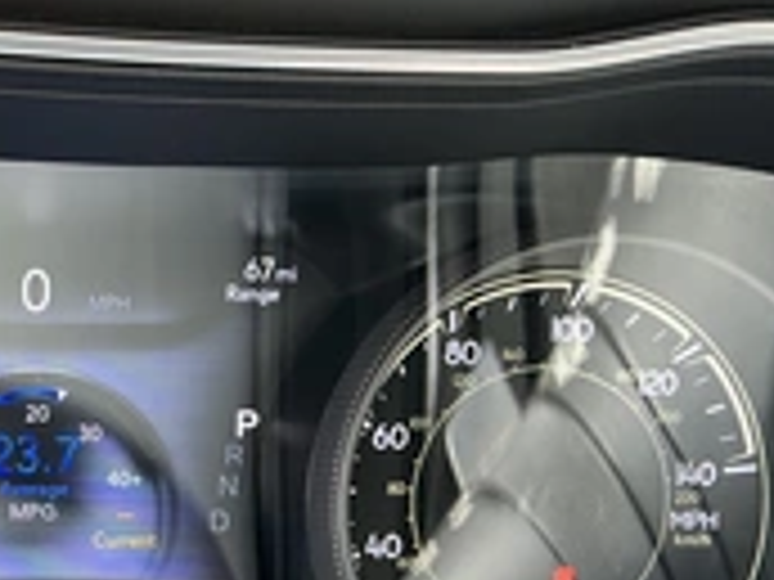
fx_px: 1453
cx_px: -63
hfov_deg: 27.5
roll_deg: -3.9
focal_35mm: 65
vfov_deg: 21.9
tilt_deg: -26.9
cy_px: 558
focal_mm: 3
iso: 64
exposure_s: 1/87
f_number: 1.8
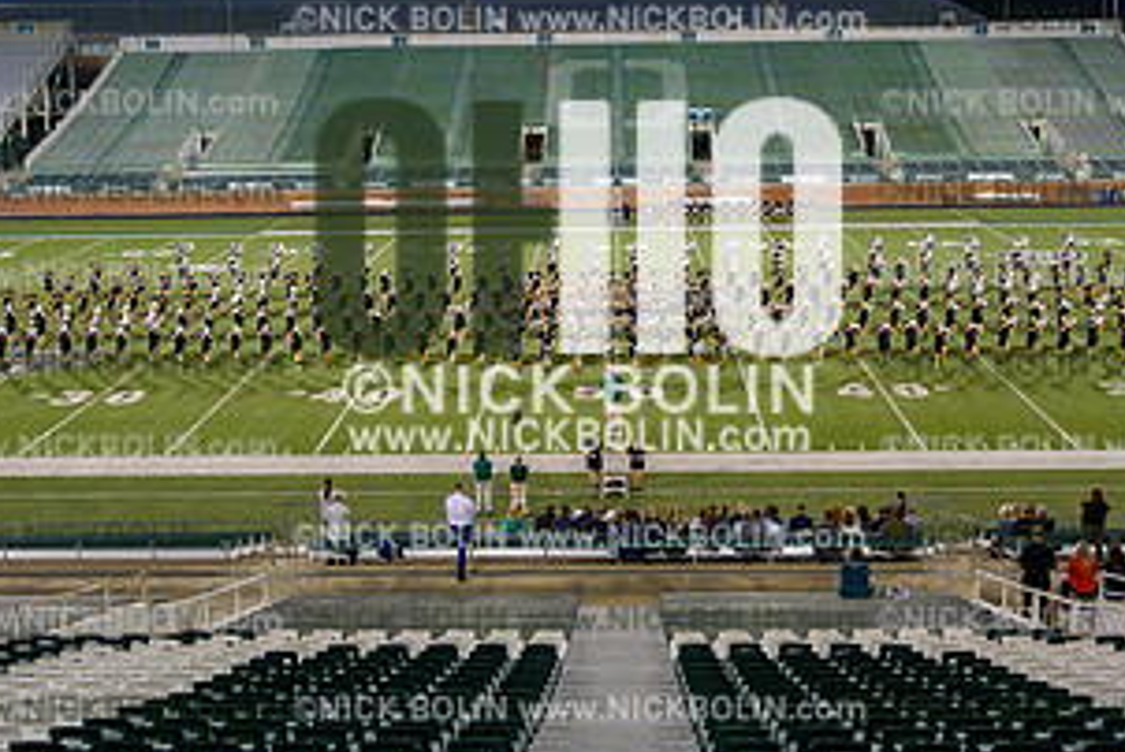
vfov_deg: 29.2
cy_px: 275
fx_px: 1439
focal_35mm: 46
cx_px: 577
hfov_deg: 42.7
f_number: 4
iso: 4000
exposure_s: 1/1000
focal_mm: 24
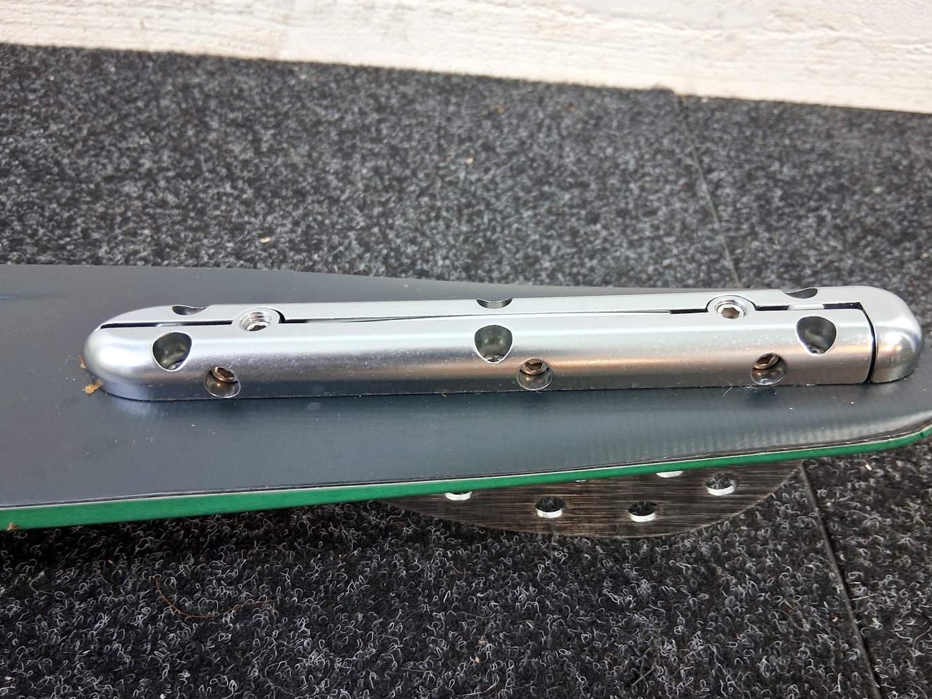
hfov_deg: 59.9
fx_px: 808
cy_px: 377
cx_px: 501
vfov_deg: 46.7
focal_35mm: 30
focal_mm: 3.98
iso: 320
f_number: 1.8
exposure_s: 1/50
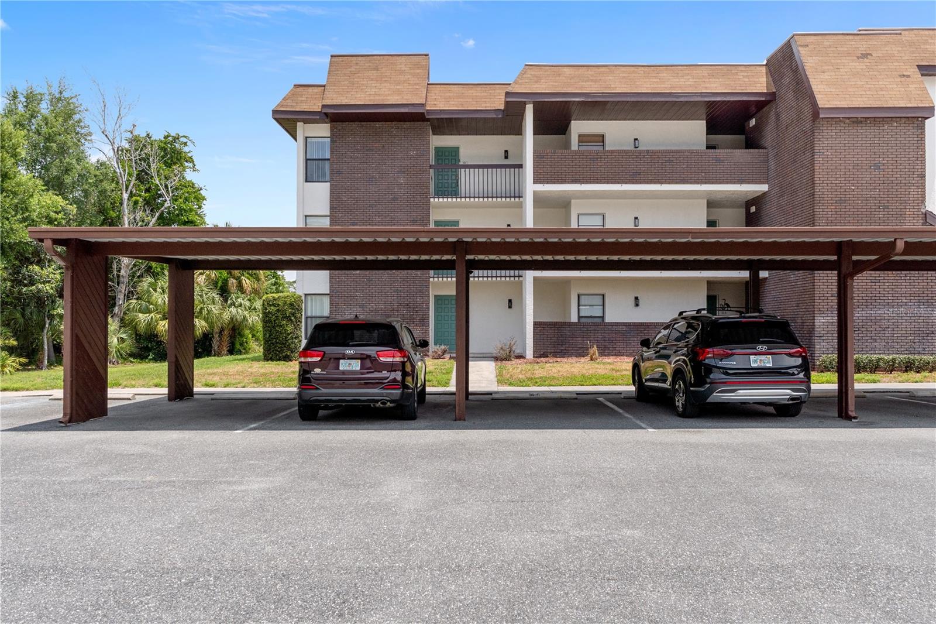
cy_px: 312
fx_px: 663
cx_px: 468
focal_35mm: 26
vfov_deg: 50.4
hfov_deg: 70.4
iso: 320
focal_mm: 17
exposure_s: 1/800
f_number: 9
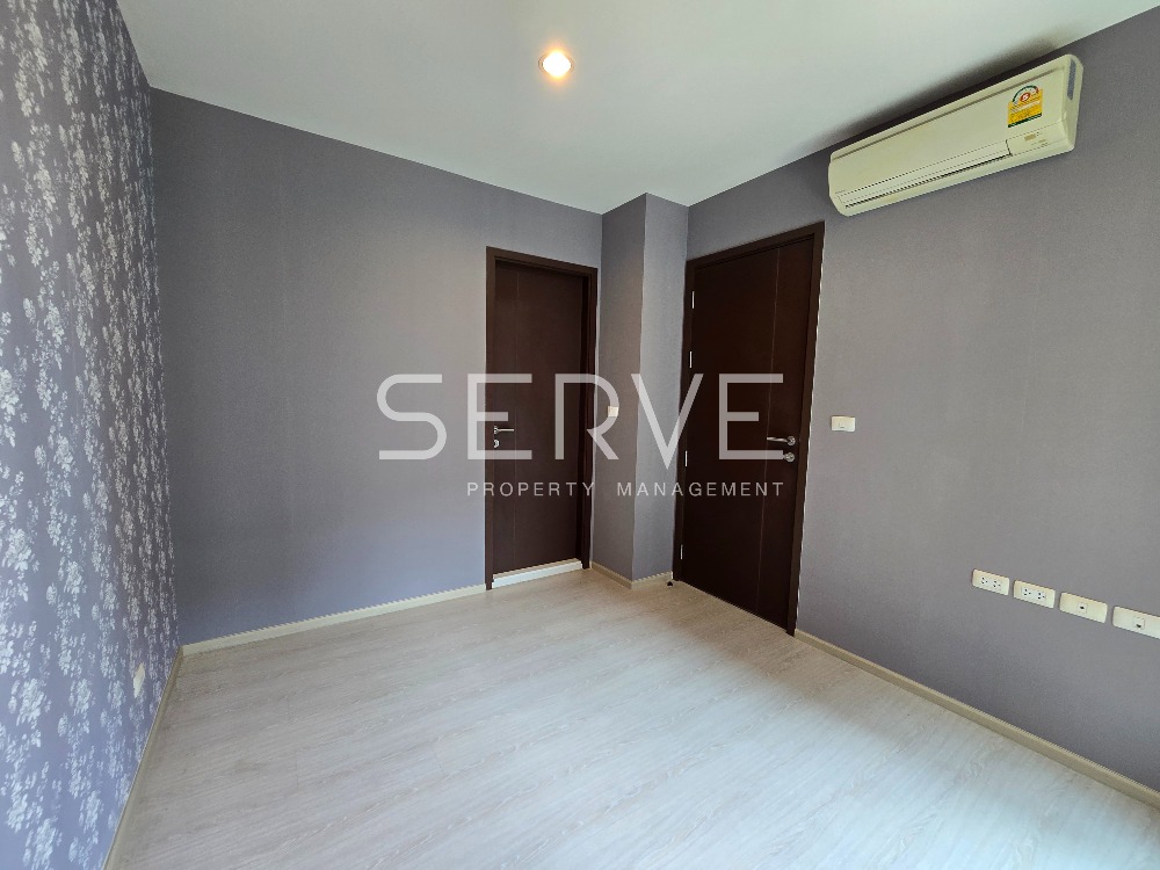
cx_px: 580
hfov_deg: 106.2
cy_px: 435
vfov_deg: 89.9
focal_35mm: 13
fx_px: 436
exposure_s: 1/50
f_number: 2.2
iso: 100
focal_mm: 2.2
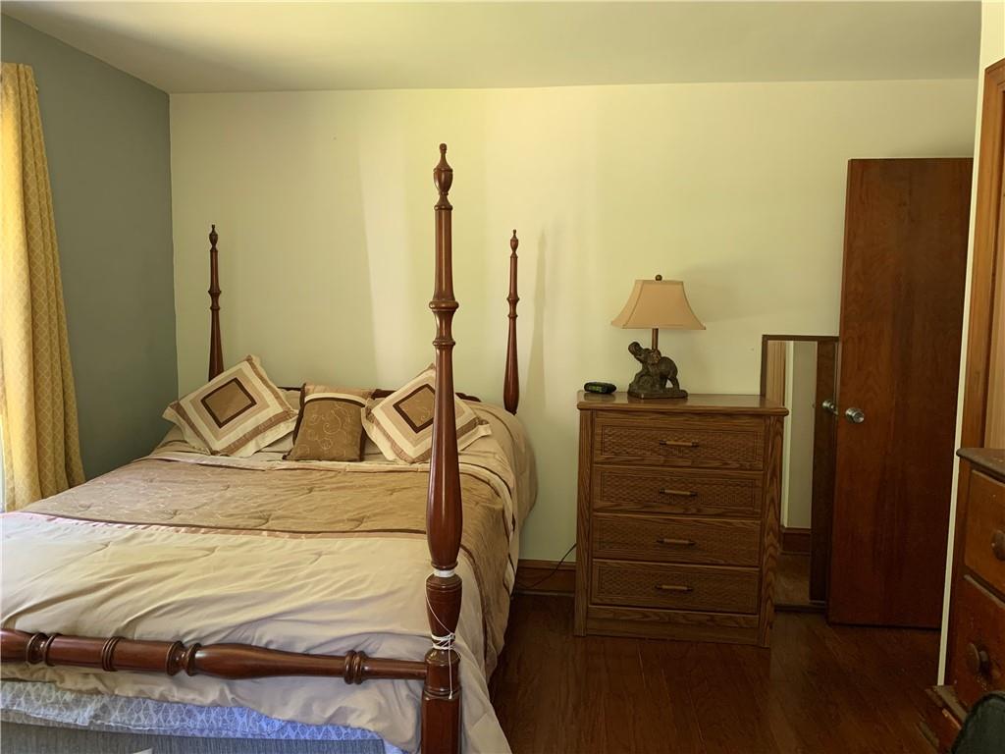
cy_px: 377
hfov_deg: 67.3
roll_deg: -0.3
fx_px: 755
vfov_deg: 53.1
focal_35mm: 26
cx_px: 502
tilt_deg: -5.7
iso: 200
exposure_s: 1/60
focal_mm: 4.25
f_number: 1.8
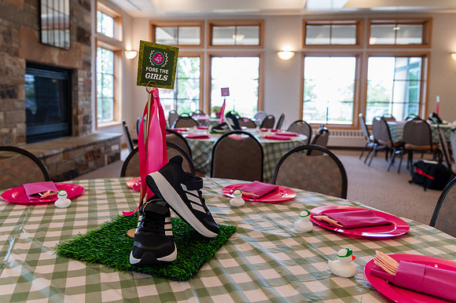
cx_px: 208
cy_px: 123
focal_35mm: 29
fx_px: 367
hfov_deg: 63.6
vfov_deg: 44.7
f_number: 4
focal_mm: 24
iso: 1000
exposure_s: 1/160
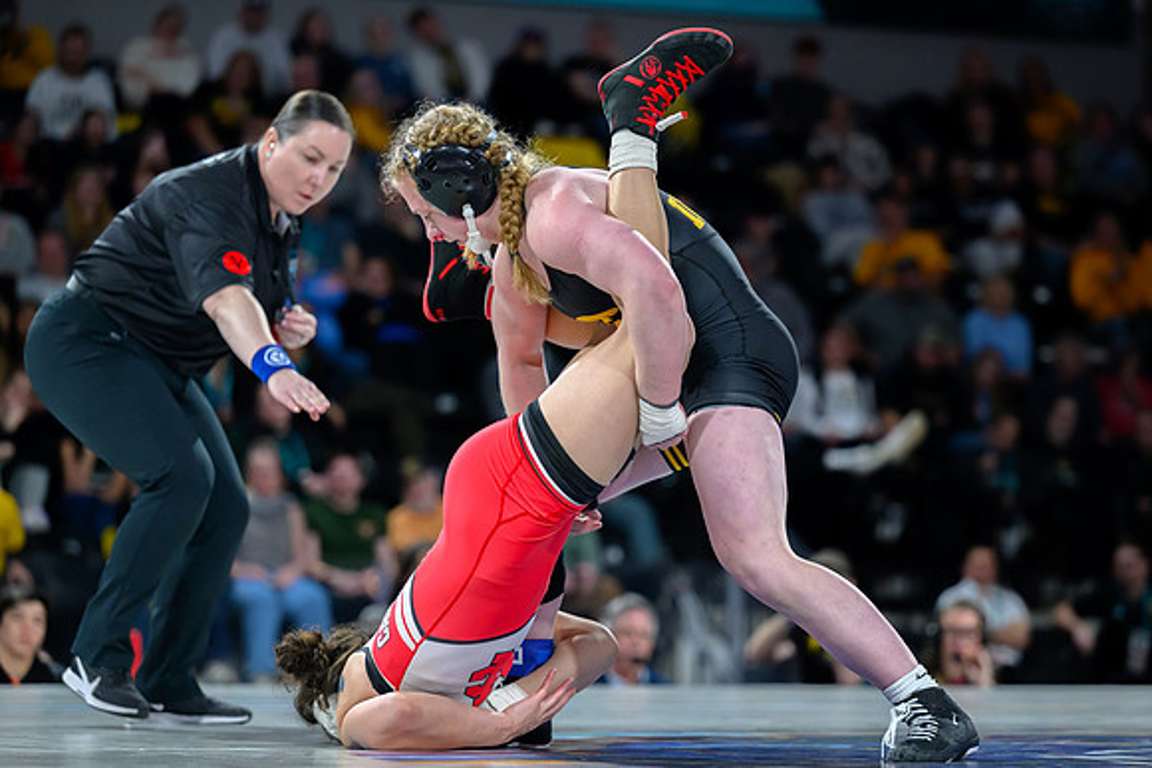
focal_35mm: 147
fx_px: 4711
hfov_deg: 13.9
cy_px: 432
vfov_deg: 9.3
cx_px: 608
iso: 4000
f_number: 2.8
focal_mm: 125
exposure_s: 1/800
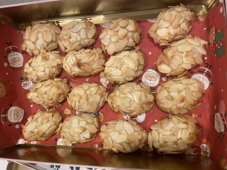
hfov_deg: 67.3
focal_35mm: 26
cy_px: 85
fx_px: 170
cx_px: 114
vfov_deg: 53.0
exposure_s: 1/33
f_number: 1.8
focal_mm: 4.25
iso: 400
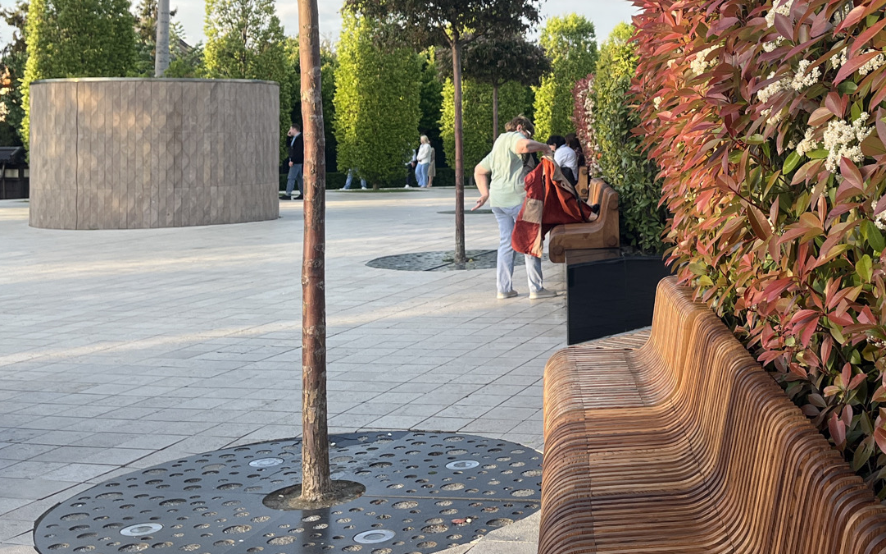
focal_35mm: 51
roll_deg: +1.4
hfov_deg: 38.2
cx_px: 703
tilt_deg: +1.7
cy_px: 87
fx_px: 1231
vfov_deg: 24.8
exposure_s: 1/467
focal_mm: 5.1
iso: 50
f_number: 1.6
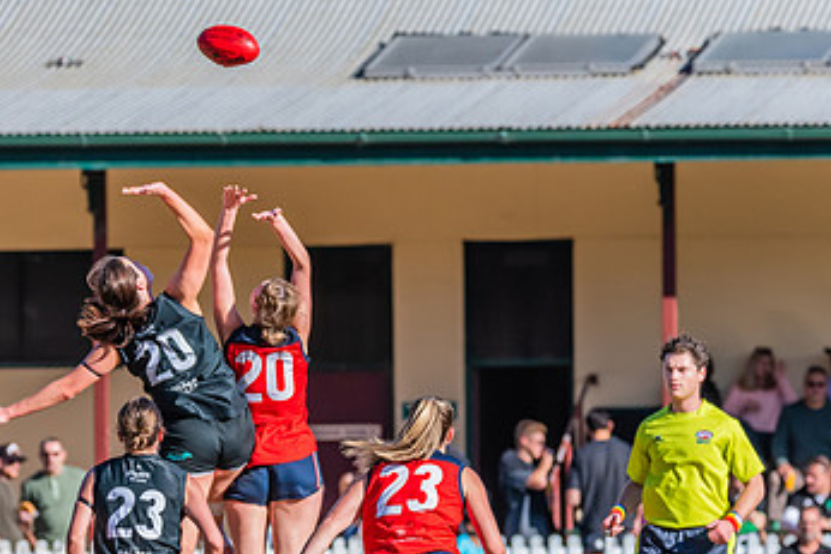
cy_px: 526
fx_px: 16118
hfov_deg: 3.0
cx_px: 165
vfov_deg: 2.0
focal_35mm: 698
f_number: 10
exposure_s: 1/1600
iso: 800
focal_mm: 350
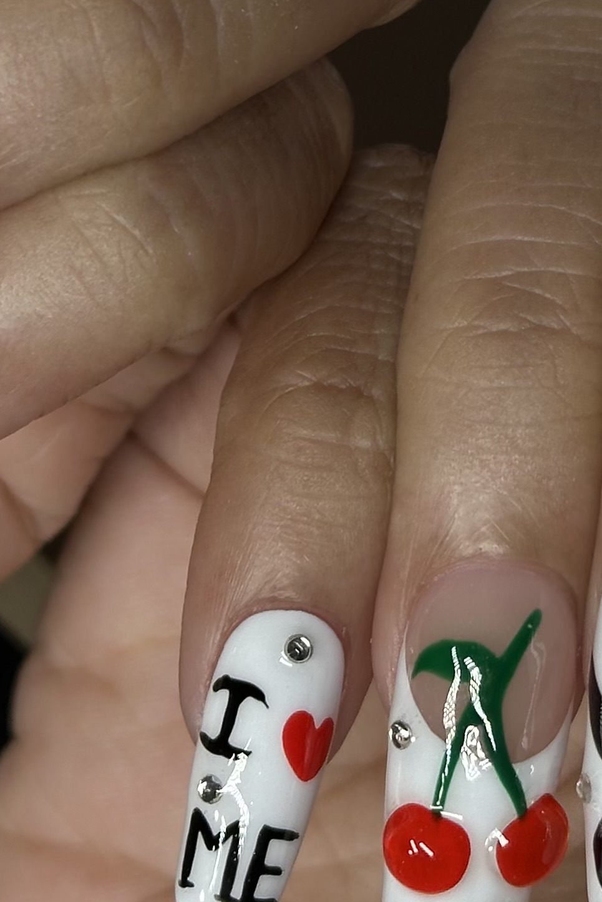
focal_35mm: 139
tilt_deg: -60.0
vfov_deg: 14.7
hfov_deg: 9.9
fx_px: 3485
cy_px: 233
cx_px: 339
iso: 64
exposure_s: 1/513
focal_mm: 6.86
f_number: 1.78
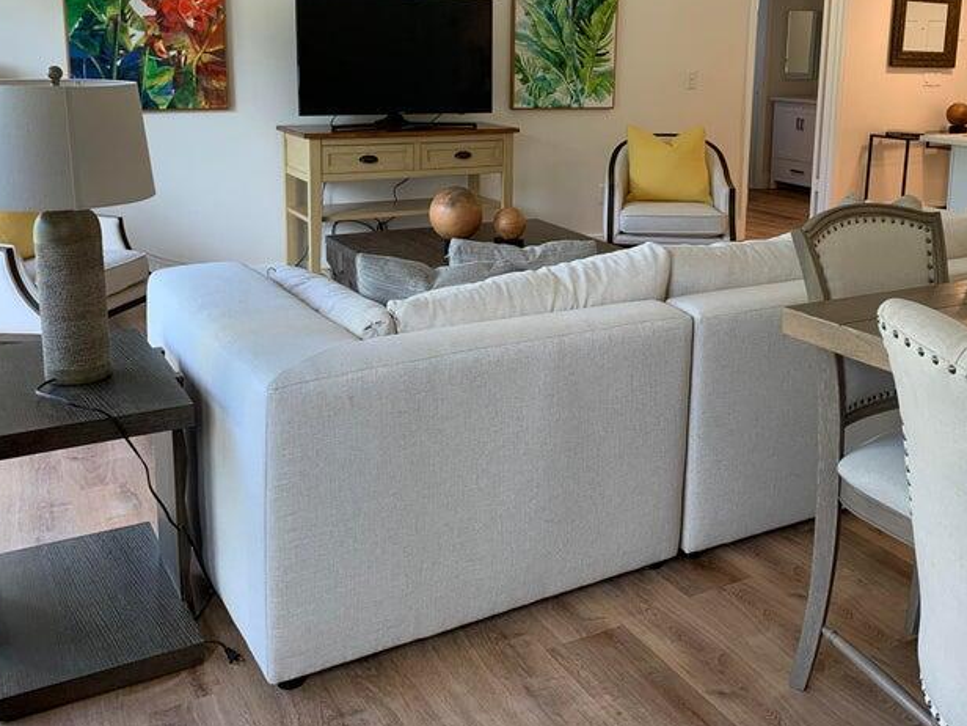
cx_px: 569
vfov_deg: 39.1
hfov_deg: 51.1
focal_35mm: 36
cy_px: 233
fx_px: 1006
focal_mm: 4.25
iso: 50
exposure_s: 1/60
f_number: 1.8
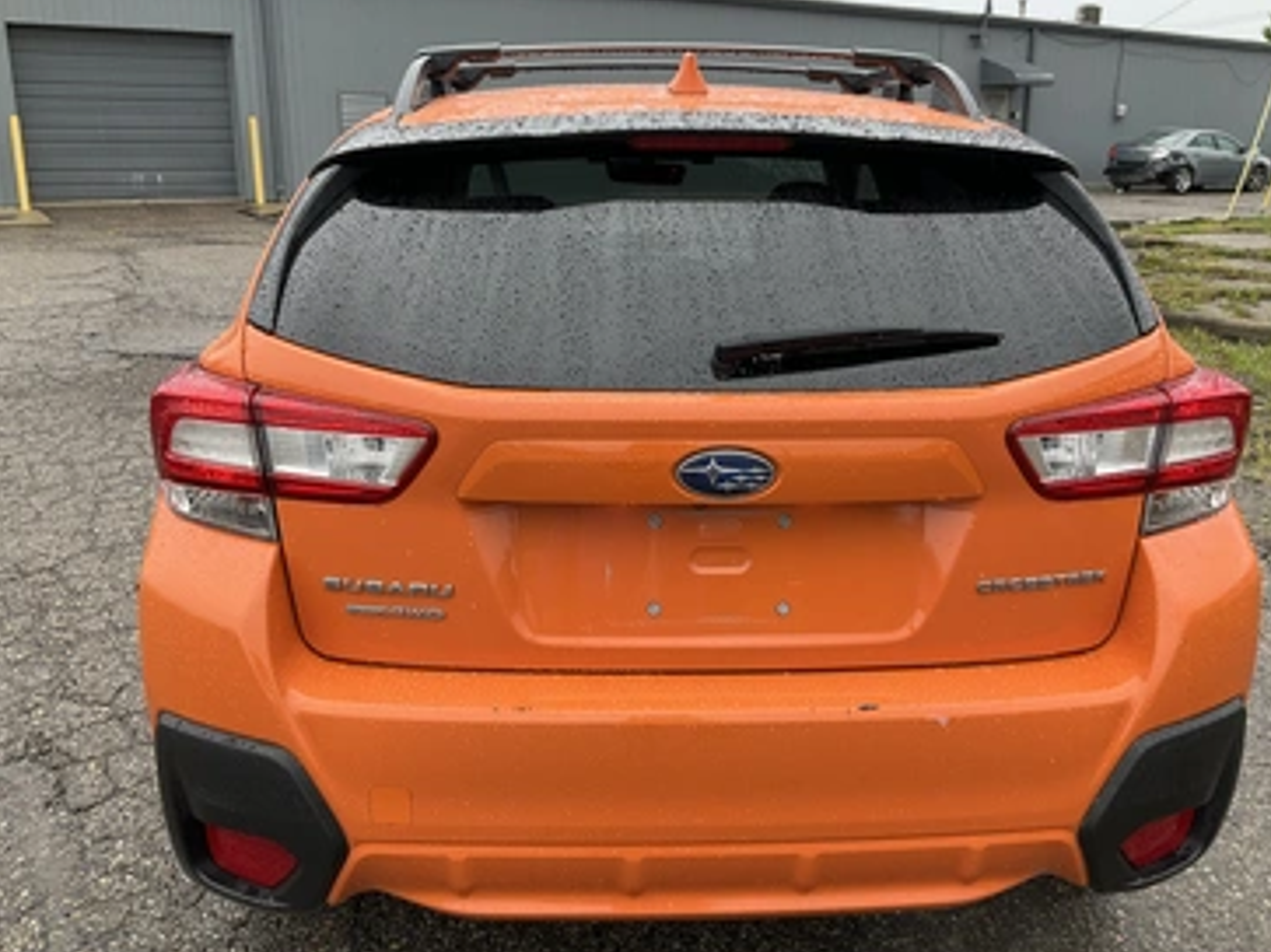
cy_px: 466
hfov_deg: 56.8
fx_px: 1175
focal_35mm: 32
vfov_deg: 44.1
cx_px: 669
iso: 20
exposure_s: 1/140
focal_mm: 3
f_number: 1.8
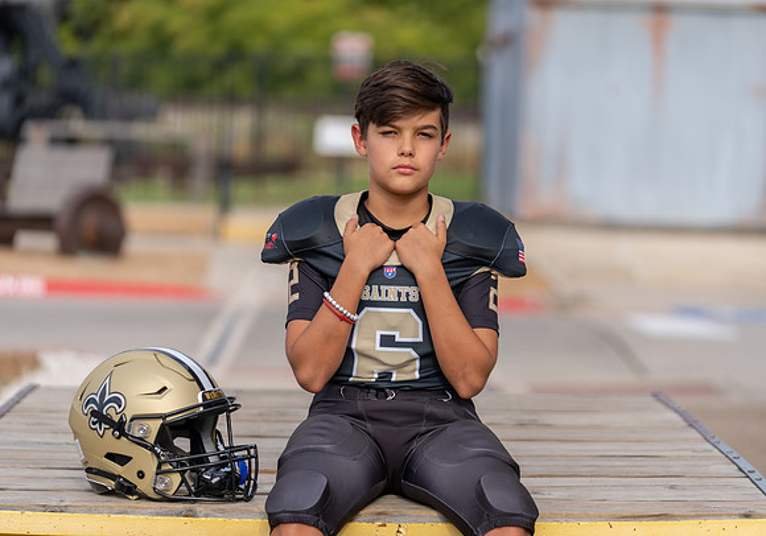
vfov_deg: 11.1
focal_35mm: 128
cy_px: 271
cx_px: 392
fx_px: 2769
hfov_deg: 15.7
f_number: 2.8
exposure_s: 1/1000
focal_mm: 117
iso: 100
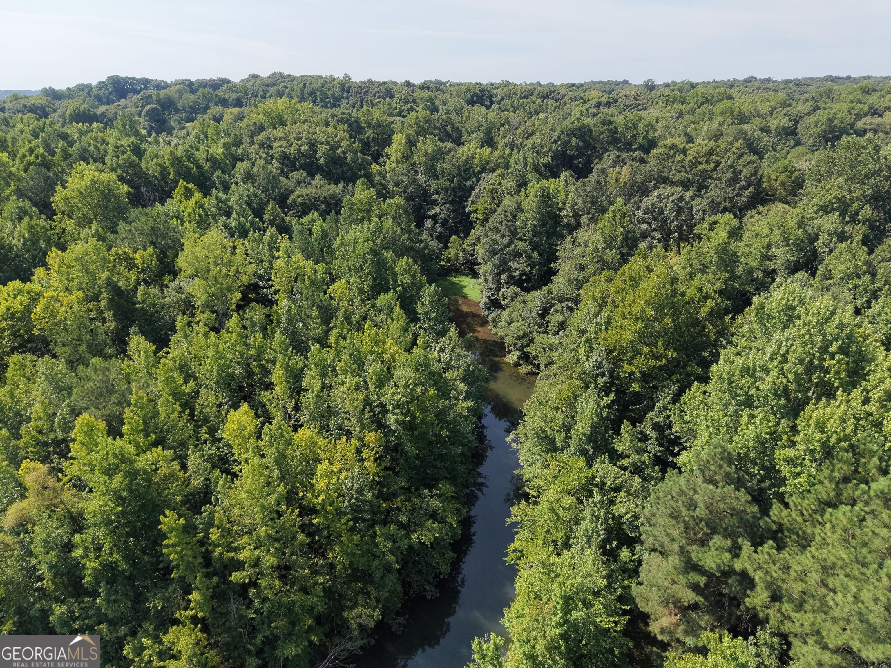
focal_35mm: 24
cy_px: 334
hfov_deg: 71.6
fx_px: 618
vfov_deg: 56.8
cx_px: 446
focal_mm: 8.67
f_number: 1.8
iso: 400
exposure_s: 1/4000
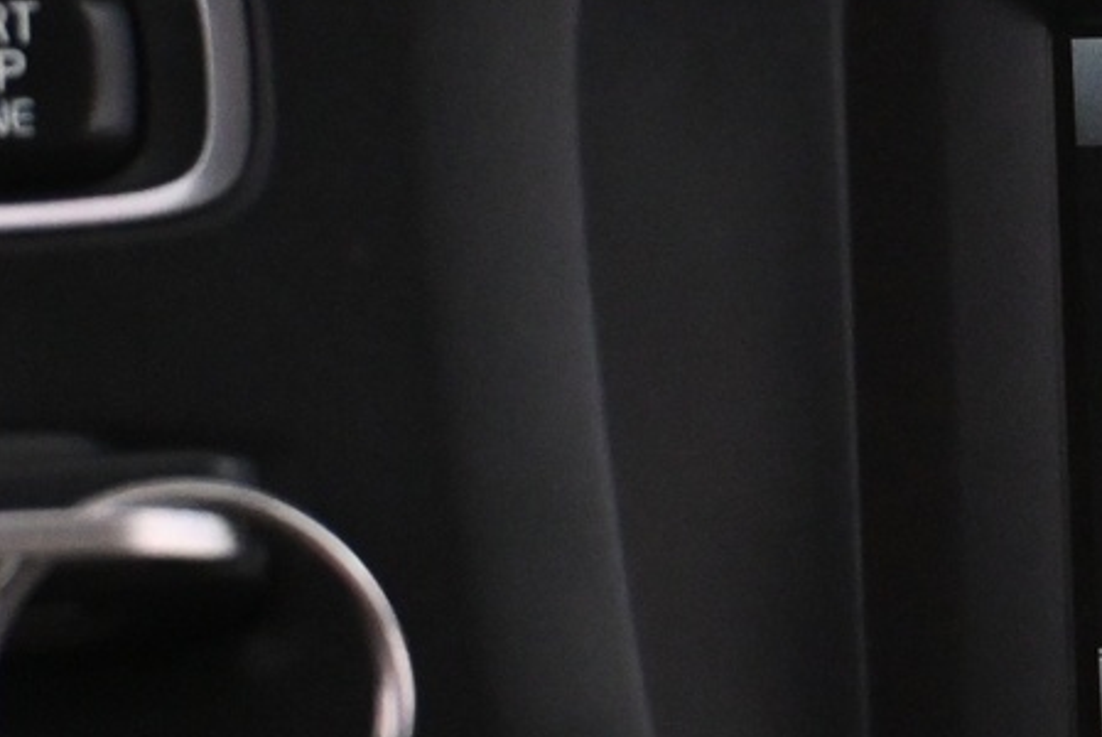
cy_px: 194
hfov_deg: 11.3
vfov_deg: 7.8
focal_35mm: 176
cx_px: 1571
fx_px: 5382
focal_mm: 32.5
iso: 4500
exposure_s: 1/60
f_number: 5
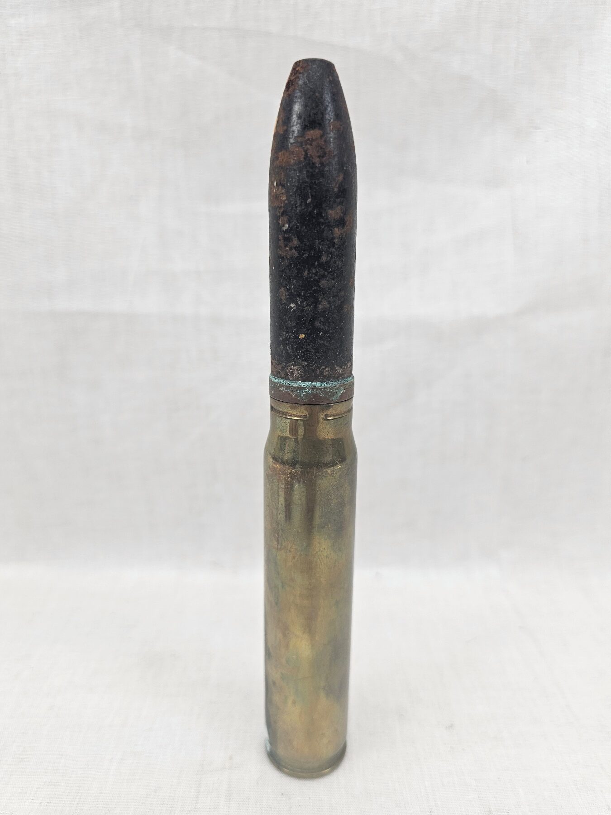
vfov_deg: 73.9
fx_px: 541
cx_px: 306
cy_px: 408
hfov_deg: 58.9
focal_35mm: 23
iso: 64
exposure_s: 1/100
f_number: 1.7
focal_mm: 6.3
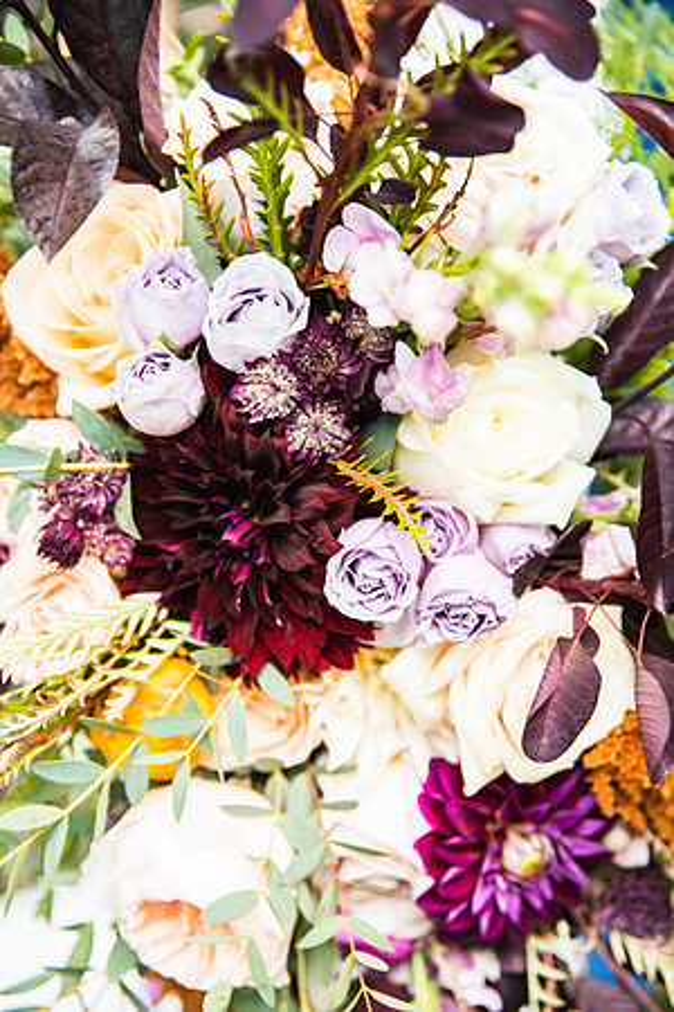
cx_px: 337
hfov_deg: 19.5
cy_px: 506
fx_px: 1966
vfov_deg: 28.8
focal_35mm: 70
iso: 250
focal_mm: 70
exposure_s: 1/100
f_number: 3.5
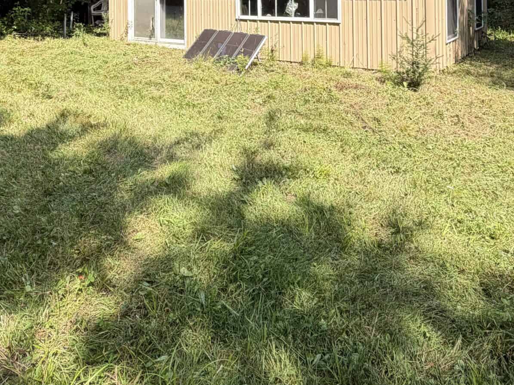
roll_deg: +0.0
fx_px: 445
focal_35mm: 30
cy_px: -15
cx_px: 255
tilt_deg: +0.8
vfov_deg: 40.0
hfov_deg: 60.0
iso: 50
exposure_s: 1/368
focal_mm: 2.22
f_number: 2.2
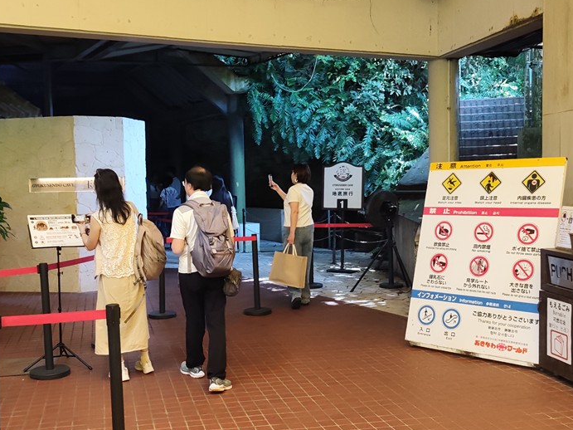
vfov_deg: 33.6
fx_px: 712
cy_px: 214
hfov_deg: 43.5
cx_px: 218
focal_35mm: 43
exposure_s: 1/248
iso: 1600
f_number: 1.7
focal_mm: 6.07
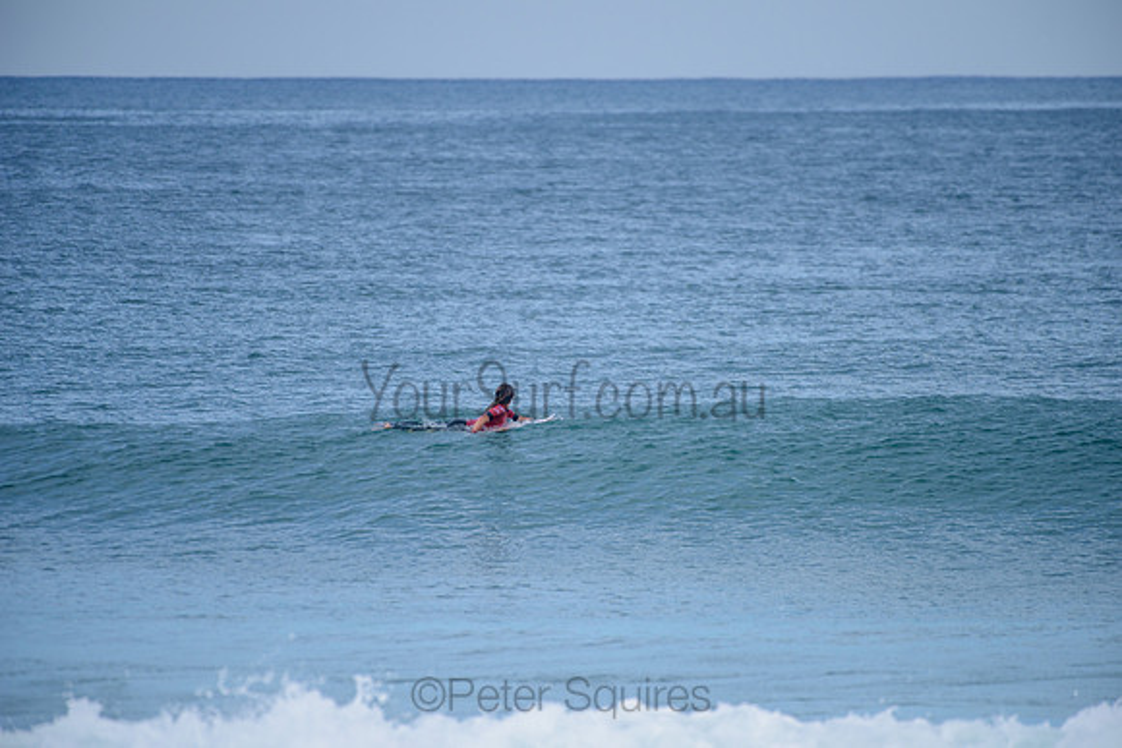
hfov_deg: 4.1
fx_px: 15586
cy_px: 374
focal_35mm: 500
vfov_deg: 2.8
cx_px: 561
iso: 250
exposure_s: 1/2000
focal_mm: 500
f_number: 5.6
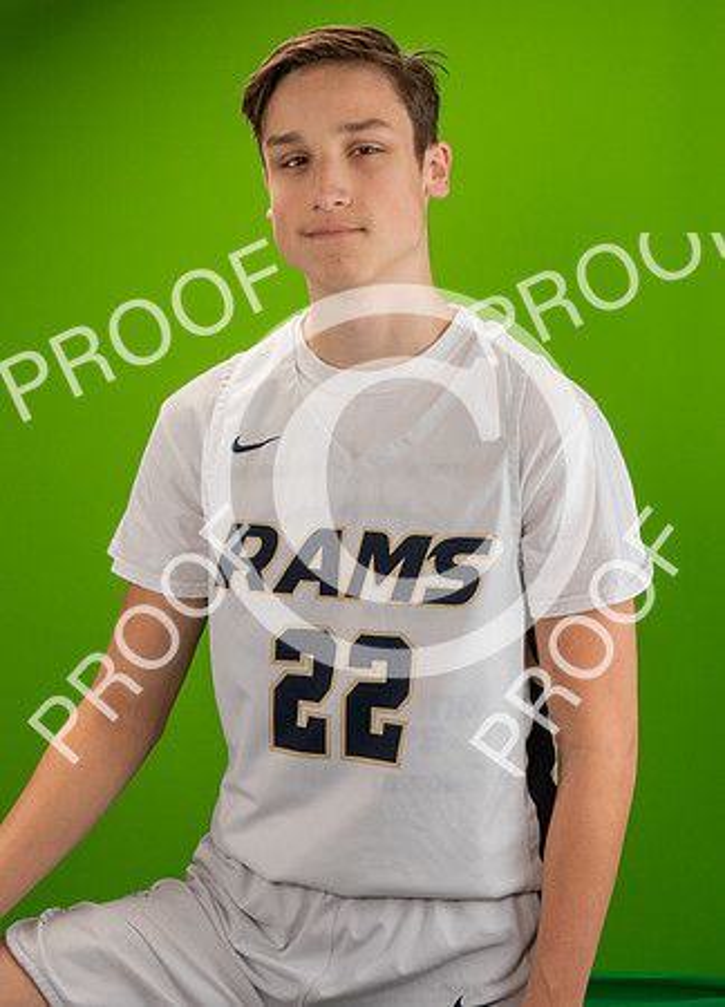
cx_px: 411
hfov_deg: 21.8
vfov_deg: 30.0
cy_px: 471
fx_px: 1881
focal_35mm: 66
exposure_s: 1/60
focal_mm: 42
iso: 800
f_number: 20
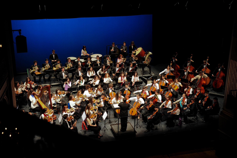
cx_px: 118
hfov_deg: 36.3
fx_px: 362
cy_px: 79
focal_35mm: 55
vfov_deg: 24.6
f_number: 5
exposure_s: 1/80
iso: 1600
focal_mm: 55
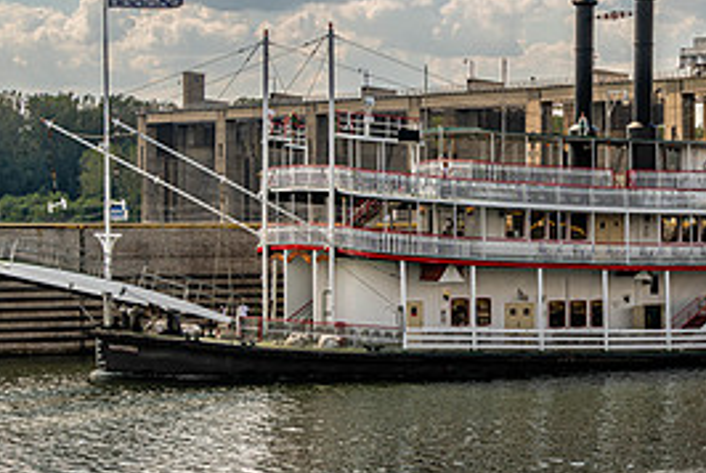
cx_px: 733
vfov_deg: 10.4
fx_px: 2591
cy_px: 226
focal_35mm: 132
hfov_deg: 15.2
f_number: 8
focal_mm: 58
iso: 64
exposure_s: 1/200
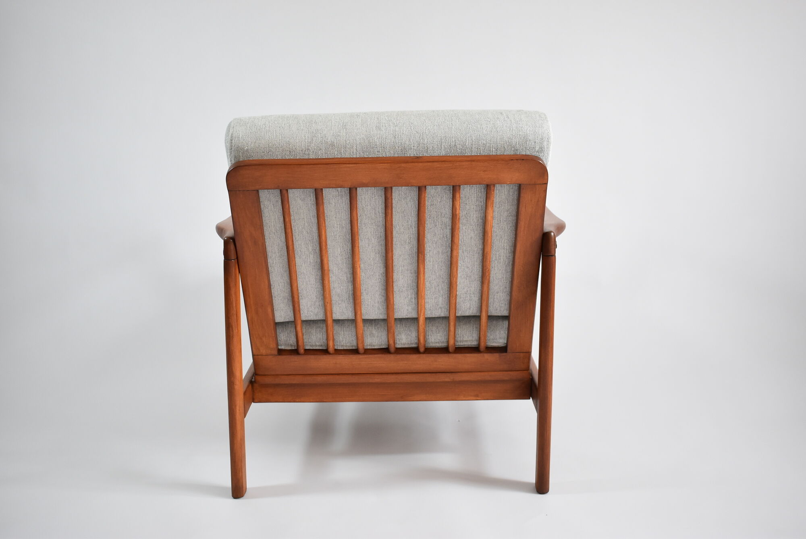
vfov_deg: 34.3
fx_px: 874
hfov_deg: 49.5
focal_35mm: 39
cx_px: 403
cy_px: 270
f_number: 4
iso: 800
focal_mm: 26
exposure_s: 1/125
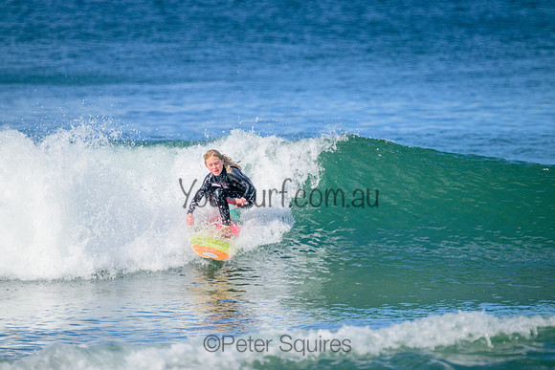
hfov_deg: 2.6
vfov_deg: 1.7
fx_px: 12336
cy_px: 185
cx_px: 278
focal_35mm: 800
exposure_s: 1/1600
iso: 2200
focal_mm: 800
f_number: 11
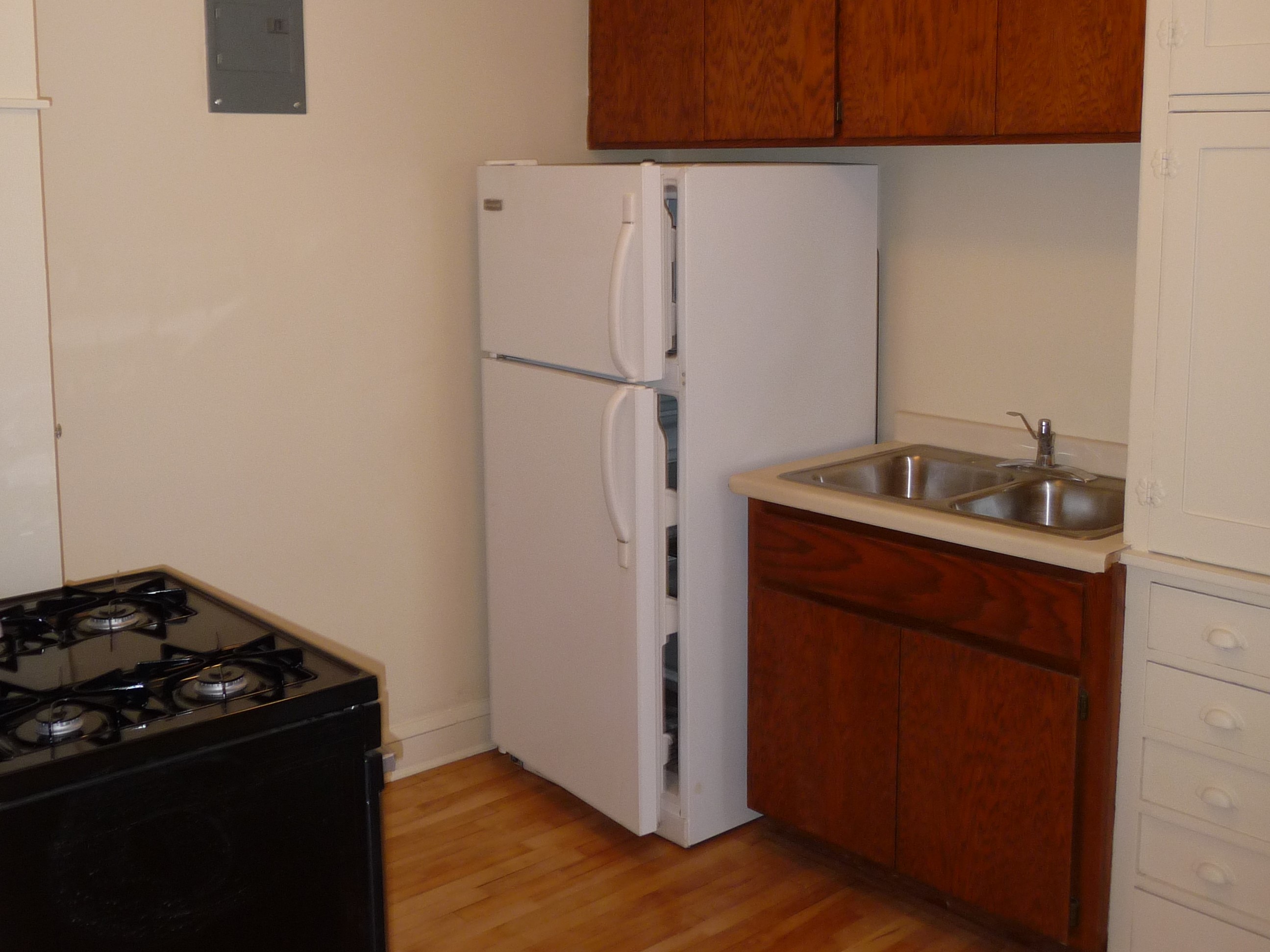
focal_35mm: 30
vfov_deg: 46.8
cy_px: 476
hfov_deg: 60.0
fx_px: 1101
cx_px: 635
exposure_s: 1/30
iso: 160
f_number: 3.4
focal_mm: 5
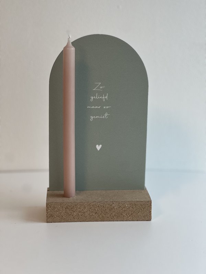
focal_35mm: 77
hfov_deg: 19.1
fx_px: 611
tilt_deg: -14.6
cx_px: 103
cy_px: 137
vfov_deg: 25.3
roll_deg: +0.5
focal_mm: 9
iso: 100
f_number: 2.8
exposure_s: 1/100
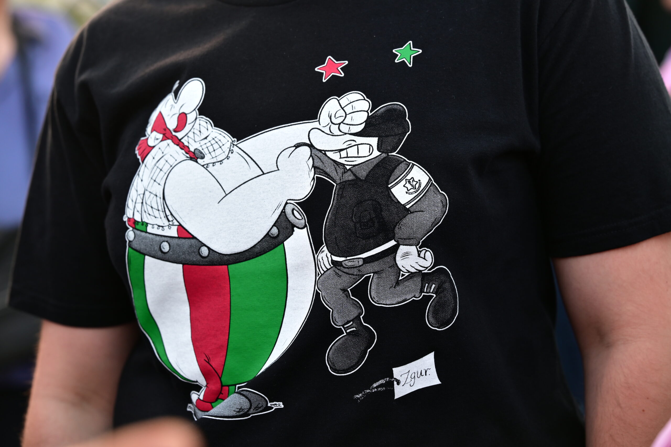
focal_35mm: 98
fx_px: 1827
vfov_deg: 14.0
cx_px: 336
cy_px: 224
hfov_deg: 20.8
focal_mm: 98
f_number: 4.5
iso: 400
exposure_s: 1/125
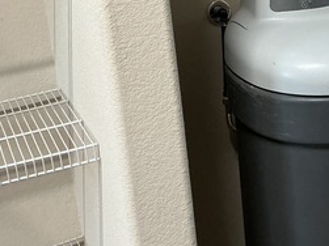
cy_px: 20
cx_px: 363
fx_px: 703
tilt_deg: -10.9
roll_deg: +3.3
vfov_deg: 19.5
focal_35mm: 74
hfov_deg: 24.5
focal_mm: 3
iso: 125
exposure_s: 1/60
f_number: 1.8
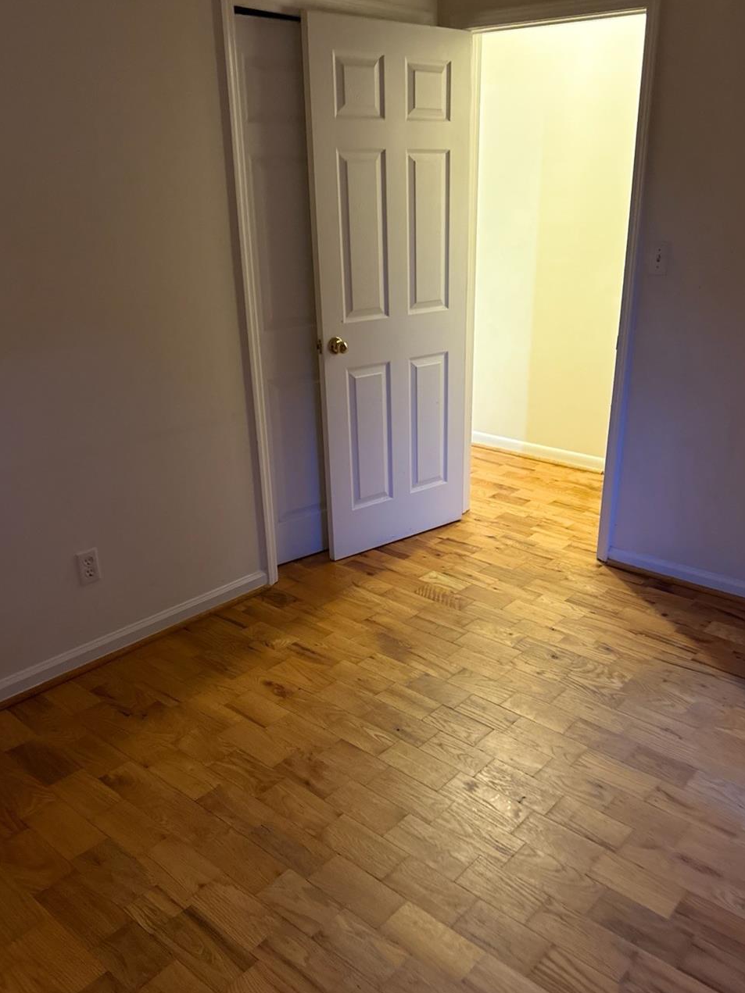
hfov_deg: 48.1
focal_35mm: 29
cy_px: 522
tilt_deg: -22.2
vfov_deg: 61.6
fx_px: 832
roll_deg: -1.5
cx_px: 424
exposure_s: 1/40
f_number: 1.78
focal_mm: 6.76
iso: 640
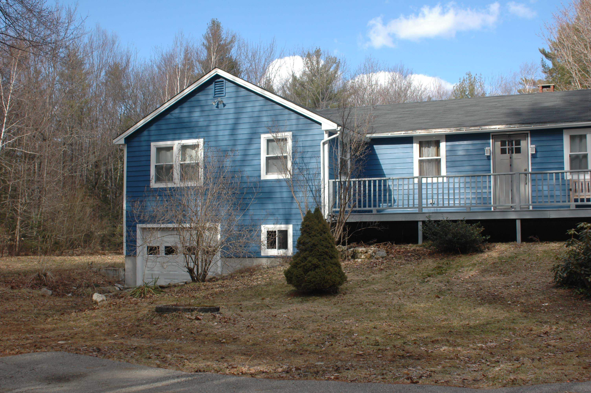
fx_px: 689
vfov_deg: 31.8
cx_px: 296
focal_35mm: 42
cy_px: 196
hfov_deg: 46.4
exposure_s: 1/800
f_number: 3.5
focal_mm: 28
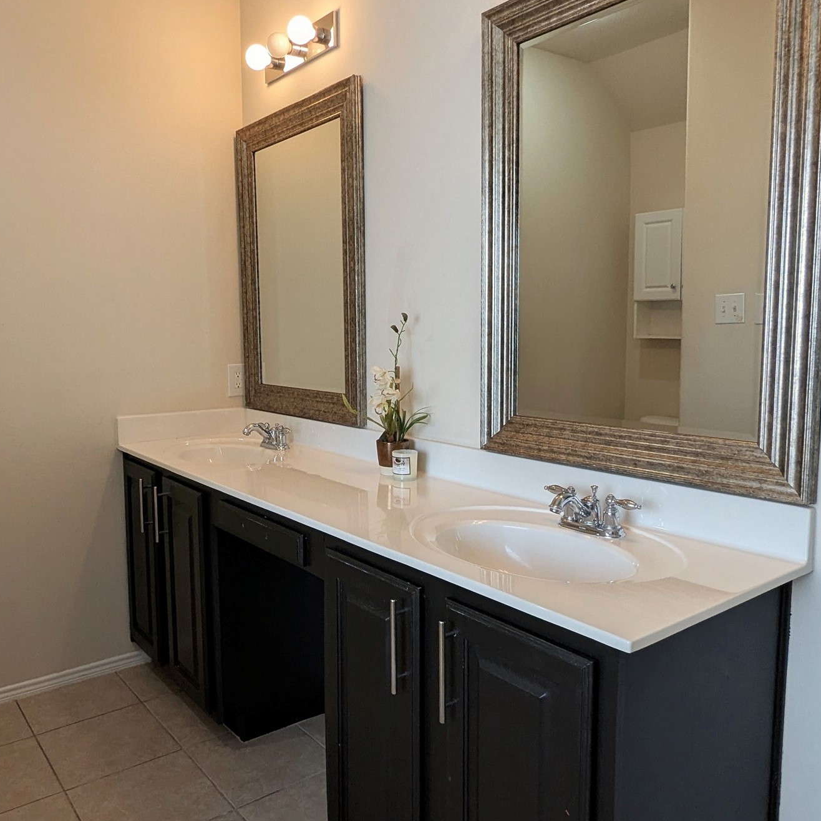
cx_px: 440
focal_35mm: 22
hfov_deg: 69.5
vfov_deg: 69.6
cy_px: 407
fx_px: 590
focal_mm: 2.35
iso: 147
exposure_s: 1/120
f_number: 2.2
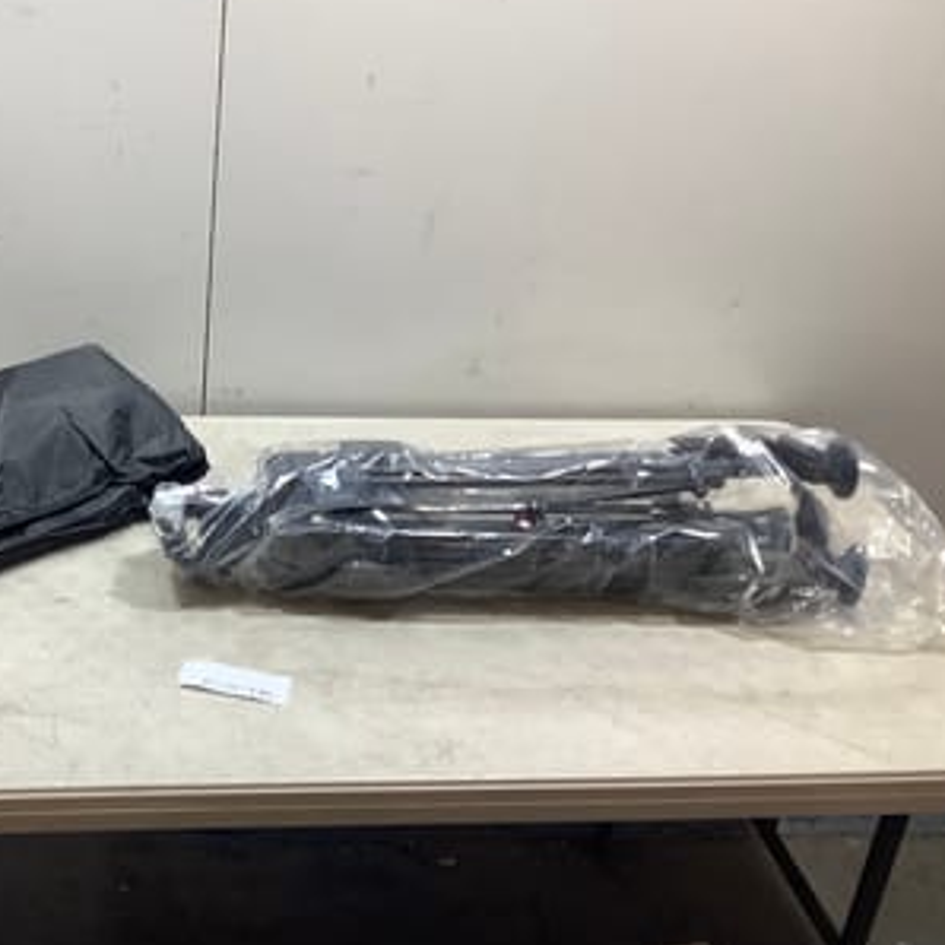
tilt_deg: -28.1
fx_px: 1421
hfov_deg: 35.4
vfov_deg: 36.8
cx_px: 162
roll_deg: +0.4
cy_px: 446
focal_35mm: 46
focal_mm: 3.3
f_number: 2.4
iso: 50
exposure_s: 1/50
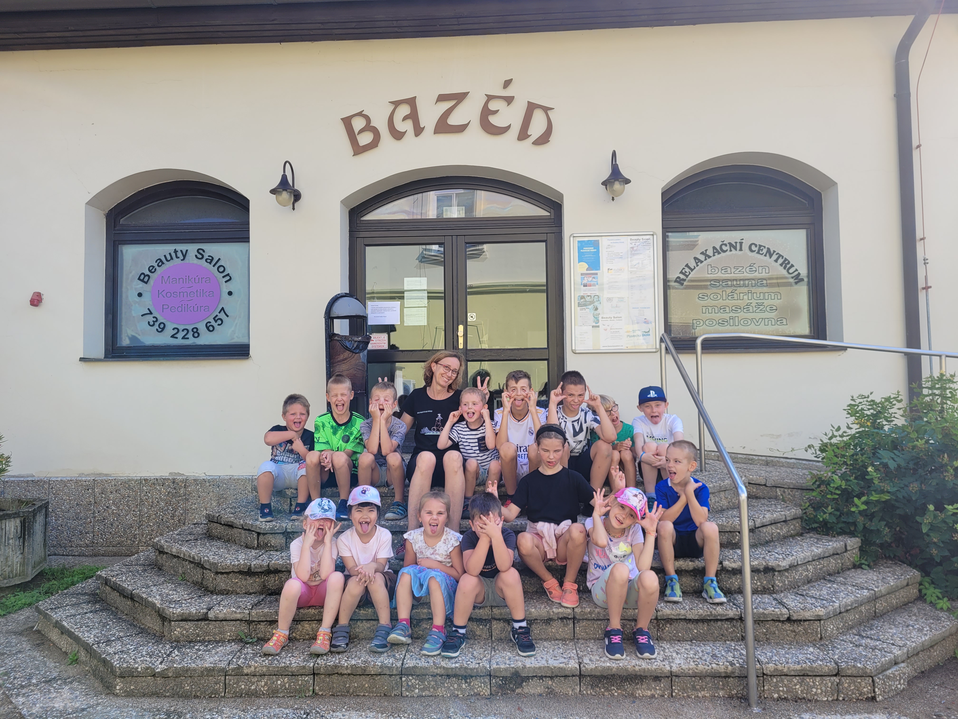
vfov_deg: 53.1
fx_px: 720
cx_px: 479
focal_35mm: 26
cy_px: 360
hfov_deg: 67.3
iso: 40
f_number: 1.8
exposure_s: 1/854
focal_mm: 5.4
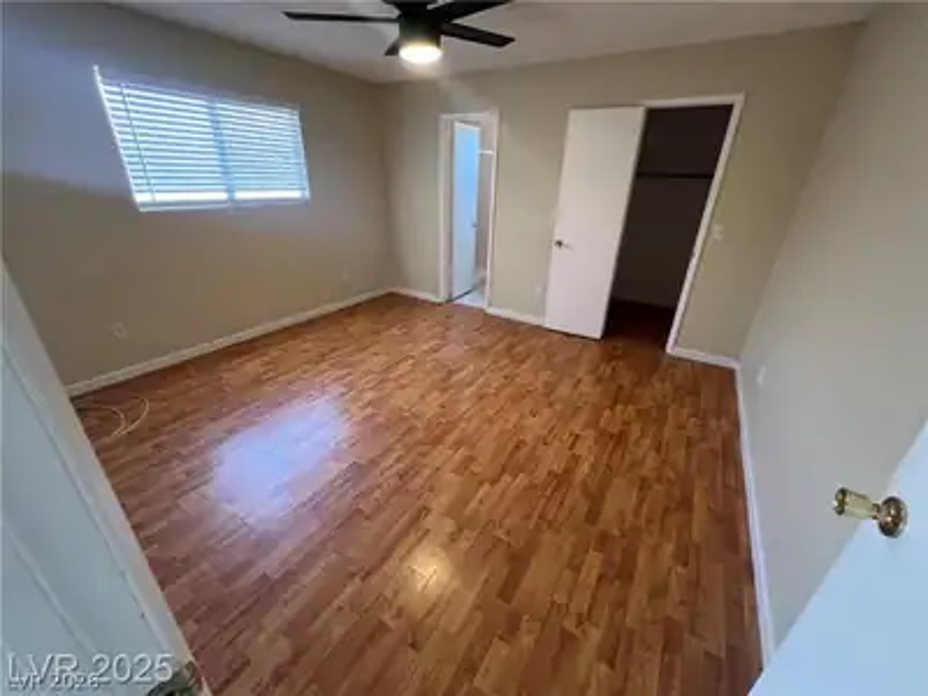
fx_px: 349
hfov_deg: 106.2
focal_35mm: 13
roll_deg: -1.5
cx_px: 464
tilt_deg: -23.0
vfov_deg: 89.9
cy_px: 348
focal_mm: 1.57
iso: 160
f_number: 1.8
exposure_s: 1/60
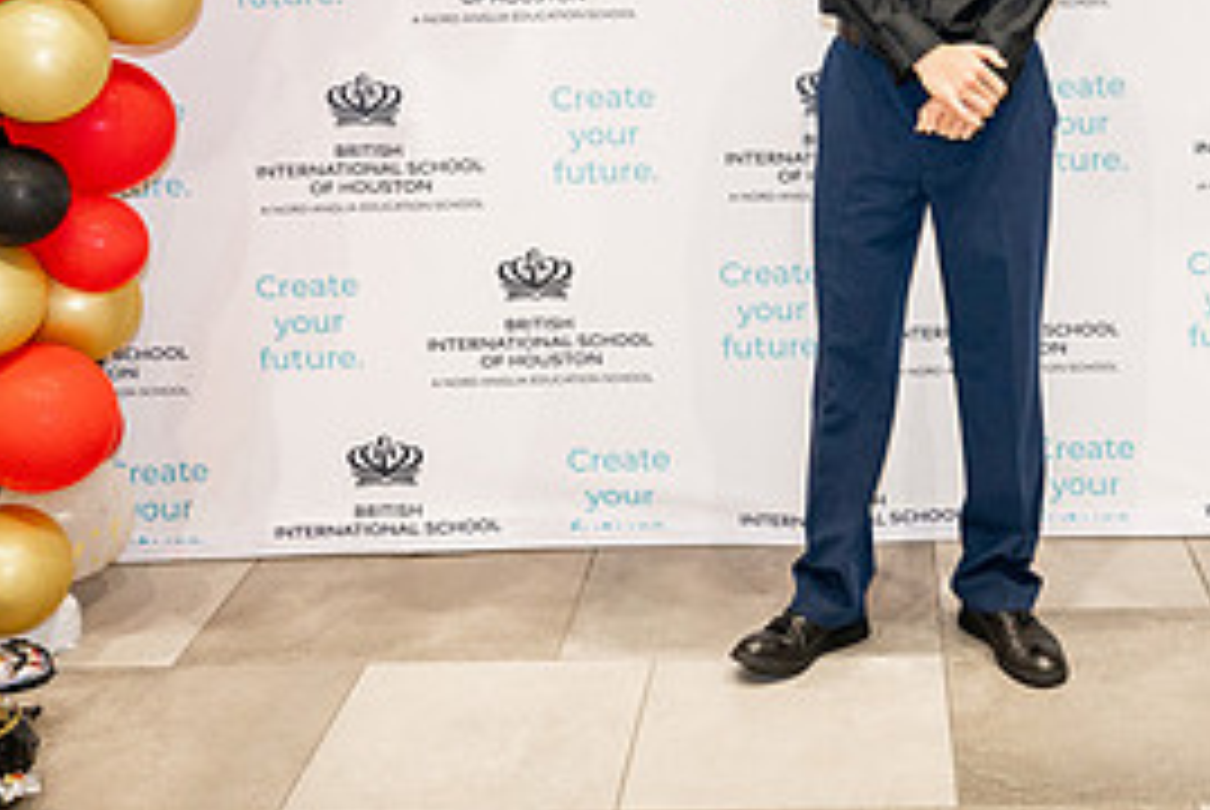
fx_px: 1884
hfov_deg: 35.2
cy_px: -43
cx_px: 832
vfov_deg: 23.0
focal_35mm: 56
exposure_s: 1/100
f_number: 4
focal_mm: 26
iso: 1250
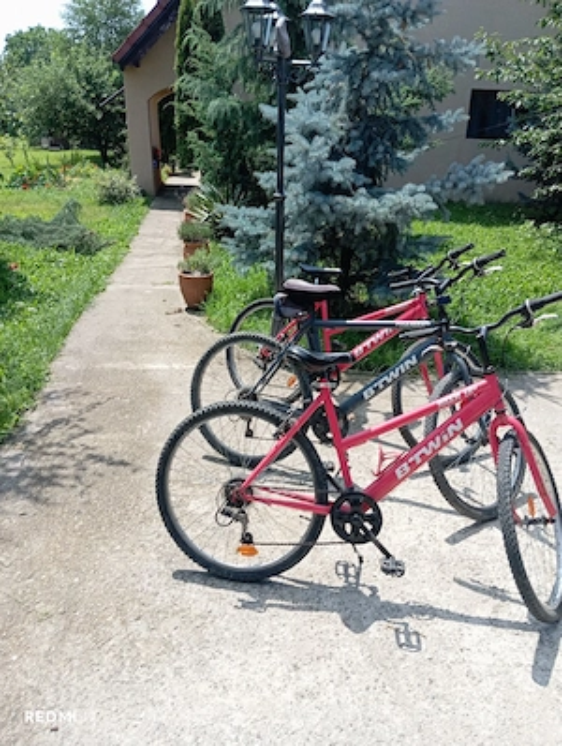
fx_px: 604
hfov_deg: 49.9
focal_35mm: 28
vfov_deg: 63.4
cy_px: 373
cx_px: 281
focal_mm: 4.22
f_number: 1.8
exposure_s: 1/476
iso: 55
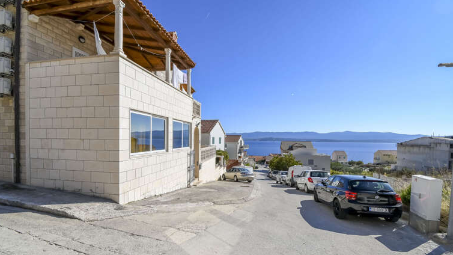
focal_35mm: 16
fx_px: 192
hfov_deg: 99.4
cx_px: 229
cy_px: 144
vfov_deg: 66.8
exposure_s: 1/320
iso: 100
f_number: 9
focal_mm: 10
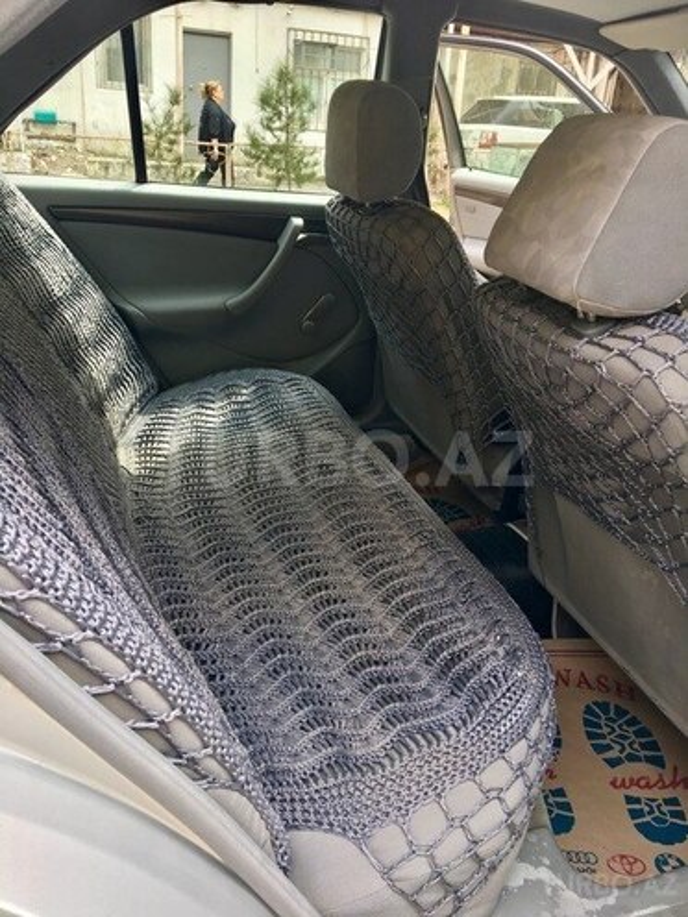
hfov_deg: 48.2
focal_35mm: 29
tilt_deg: -23.3
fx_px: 769
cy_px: 458
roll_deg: -4.1
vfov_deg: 61.7
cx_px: 344
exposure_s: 1/166
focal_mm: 4.15
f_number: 2.2
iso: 25
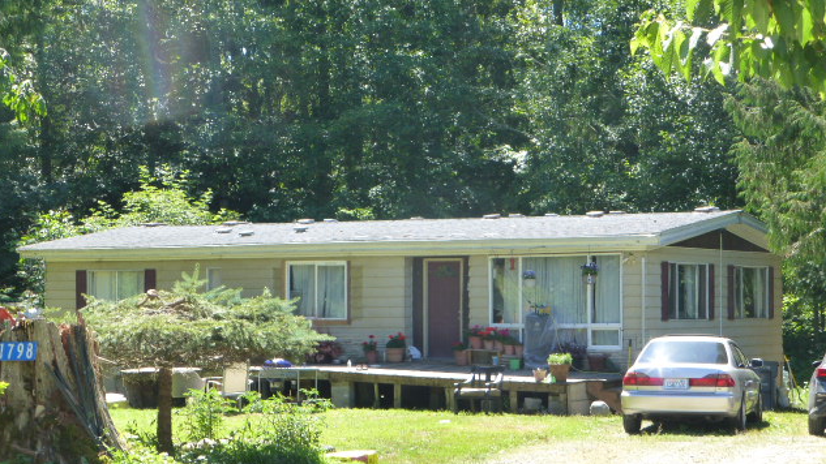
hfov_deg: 24.5
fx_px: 1905
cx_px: 410
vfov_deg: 13.9
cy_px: 229
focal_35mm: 87
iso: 160
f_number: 5.1
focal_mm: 14.2
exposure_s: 1/100
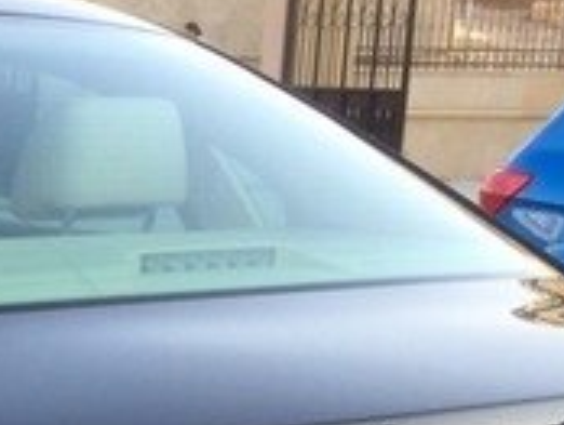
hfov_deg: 17.1
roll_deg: -1.3
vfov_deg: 12.7
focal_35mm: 110
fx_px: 1795
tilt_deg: -18.4
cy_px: 667
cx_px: -94
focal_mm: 4.15
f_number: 2.2
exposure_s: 1/189
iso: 32
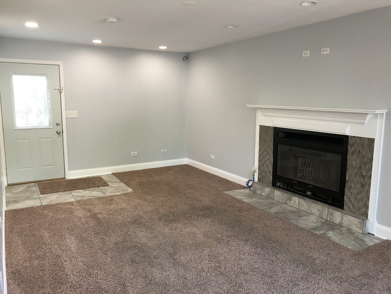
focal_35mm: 28
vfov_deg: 49.7
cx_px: 196
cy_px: 147
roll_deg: -0.4
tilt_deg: -9.1
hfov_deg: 63.4
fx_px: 316
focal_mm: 3.99
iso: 40
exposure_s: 1/20
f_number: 1.8
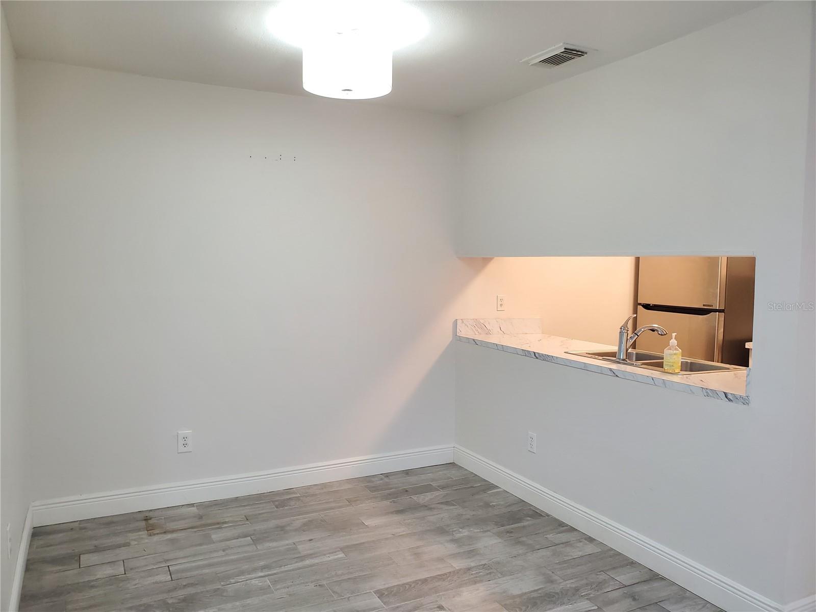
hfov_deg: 67.3
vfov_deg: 53.1
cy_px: 306
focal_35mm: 26
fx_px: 613
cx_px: 408
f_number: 2.4
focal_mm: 4.3
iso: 250
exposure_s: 1/40
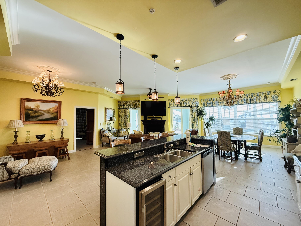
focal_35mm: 14
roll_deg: -0.1
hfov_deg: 102.1
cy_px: 113
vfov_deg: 85.7
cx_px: 150
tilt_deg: +3.2
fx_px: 122
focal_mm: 2.22
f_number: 2.2
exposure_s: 1/120
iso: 400
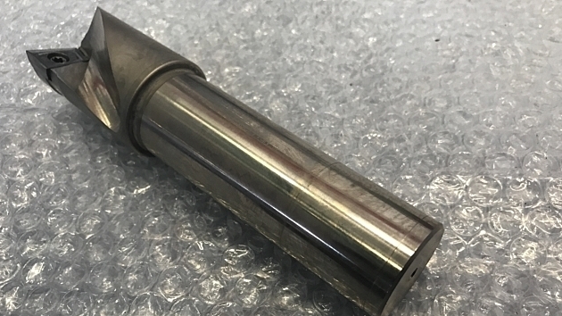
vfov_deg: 37.4
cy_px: 205
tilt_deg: -55.7
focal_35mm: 31
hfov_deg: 62.6
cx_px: 280
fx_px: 462
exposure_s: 1/30
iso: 32
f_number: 1.8
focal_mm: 3.99
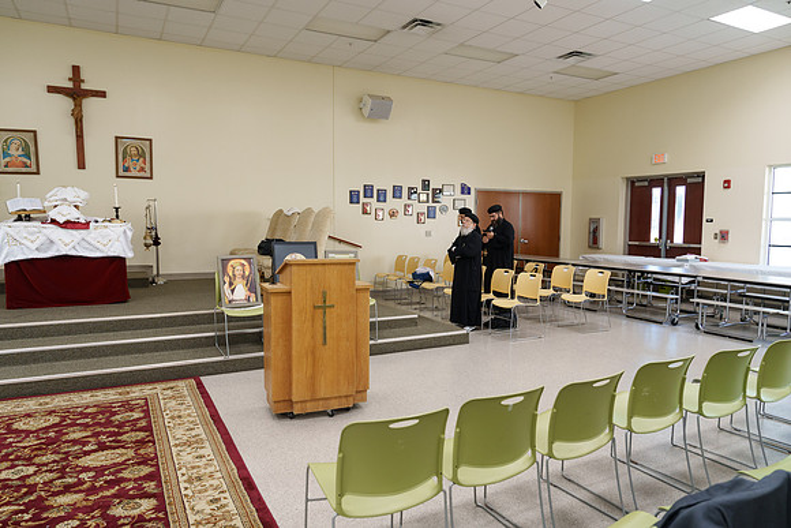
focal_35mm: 24
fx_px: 527
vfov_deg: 53.2
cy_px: 264
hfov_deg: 73.7
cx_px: 396
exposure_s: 1/100
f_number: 4
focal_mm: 24
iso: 800
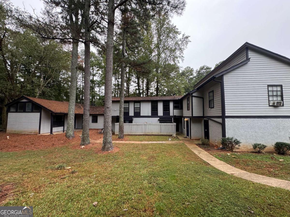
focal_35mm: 14
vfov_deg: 85.7
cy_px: 108
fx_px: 117
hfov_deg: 102.1
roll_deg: -1.2
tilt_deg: +4.0
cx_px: 145
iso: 80
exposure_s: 1/99
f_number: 2.2
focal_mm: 2.22
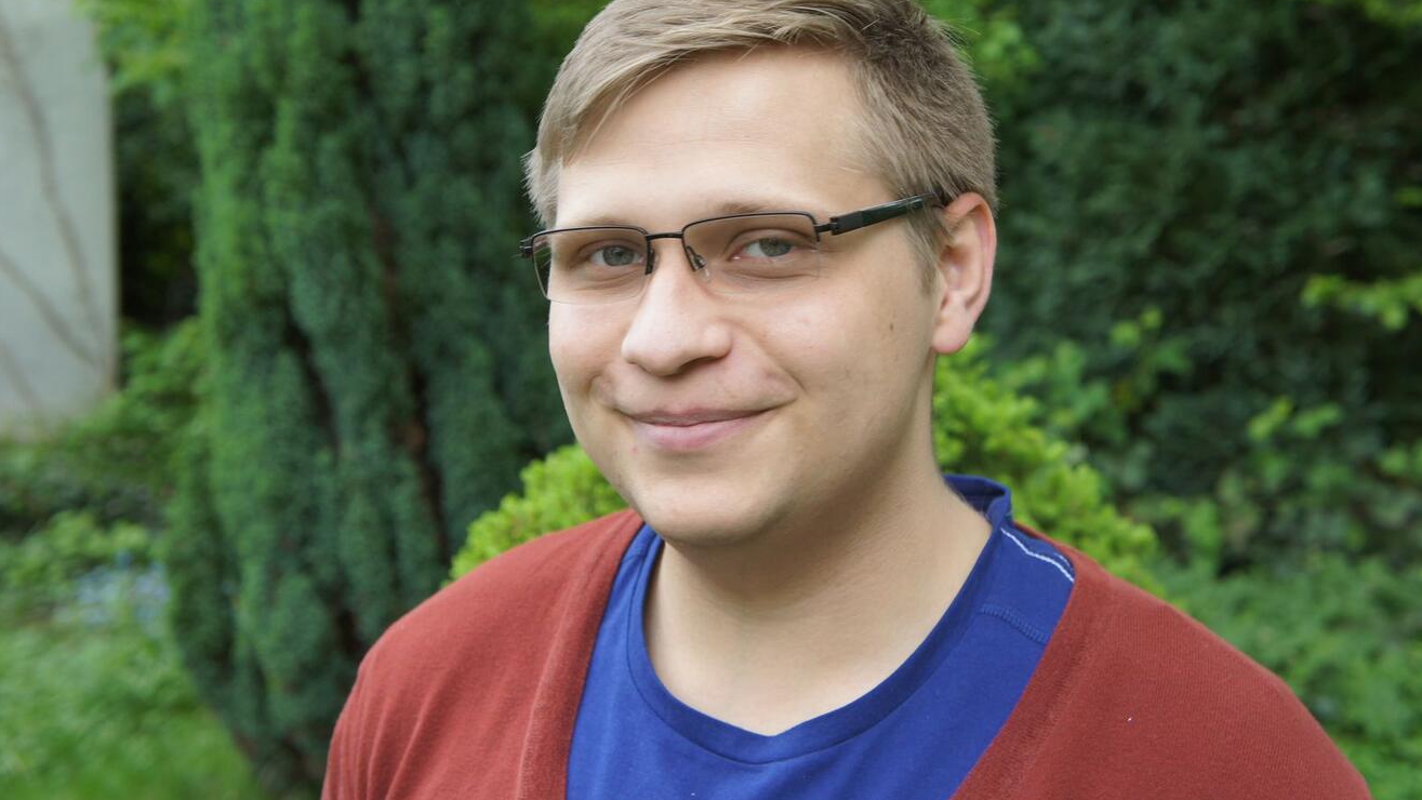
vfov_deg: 19.6
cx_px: 712
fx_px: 2320
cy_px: 331
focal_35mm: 62
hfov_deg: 34.1
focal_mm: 39
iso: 400
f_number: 5
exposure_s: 1/250
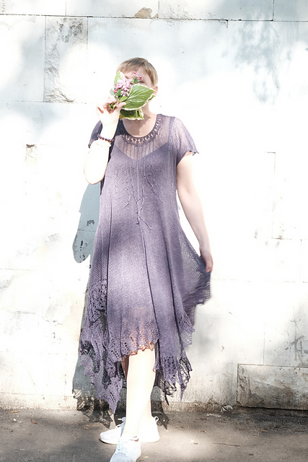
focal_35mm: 90
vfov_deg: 22.6
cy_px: 231
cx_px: 154
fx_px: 1154
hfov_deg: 15.2
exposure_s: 1/60
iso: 320
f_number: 8
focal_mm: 60
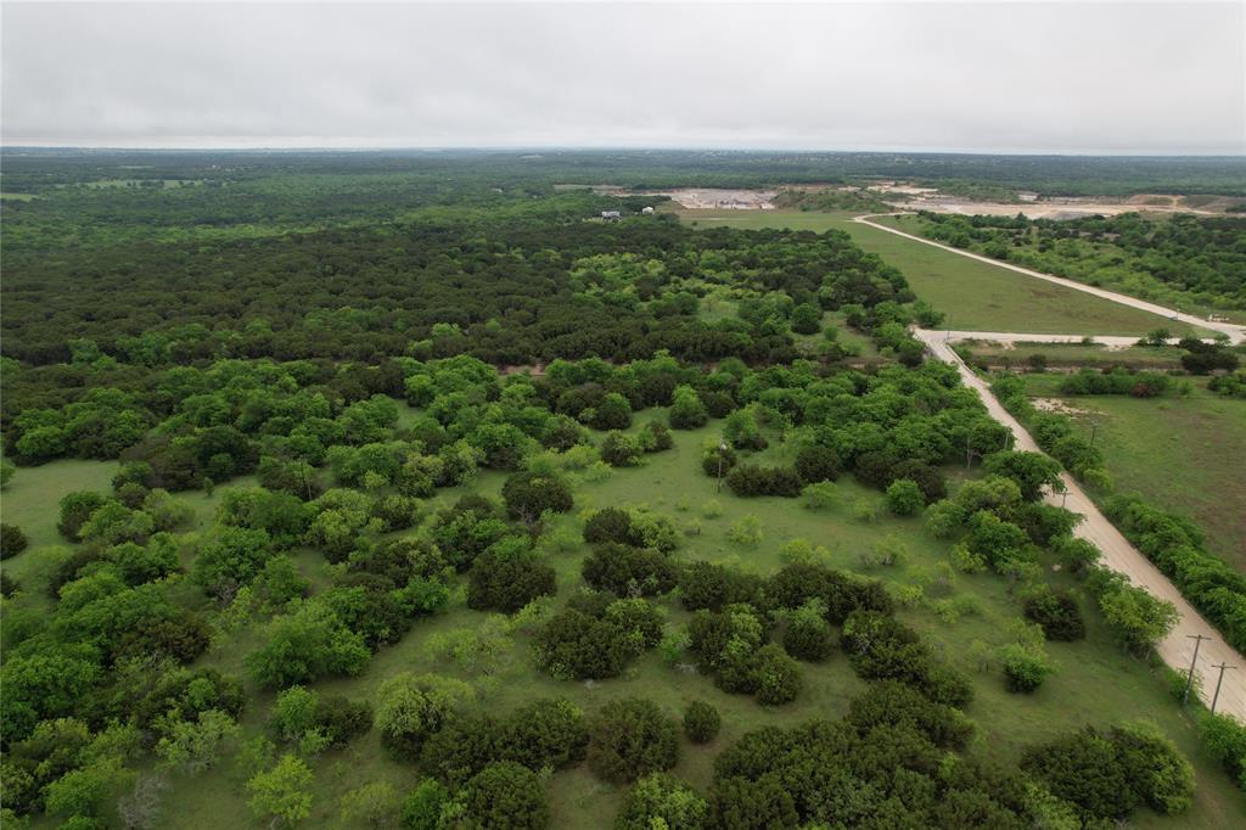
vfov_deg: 57.2
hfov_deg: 78.6
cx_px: 623
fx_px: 761
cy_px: 415
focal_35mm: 22
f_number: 2.8
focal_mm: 8.38
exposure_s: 1/80
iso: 110
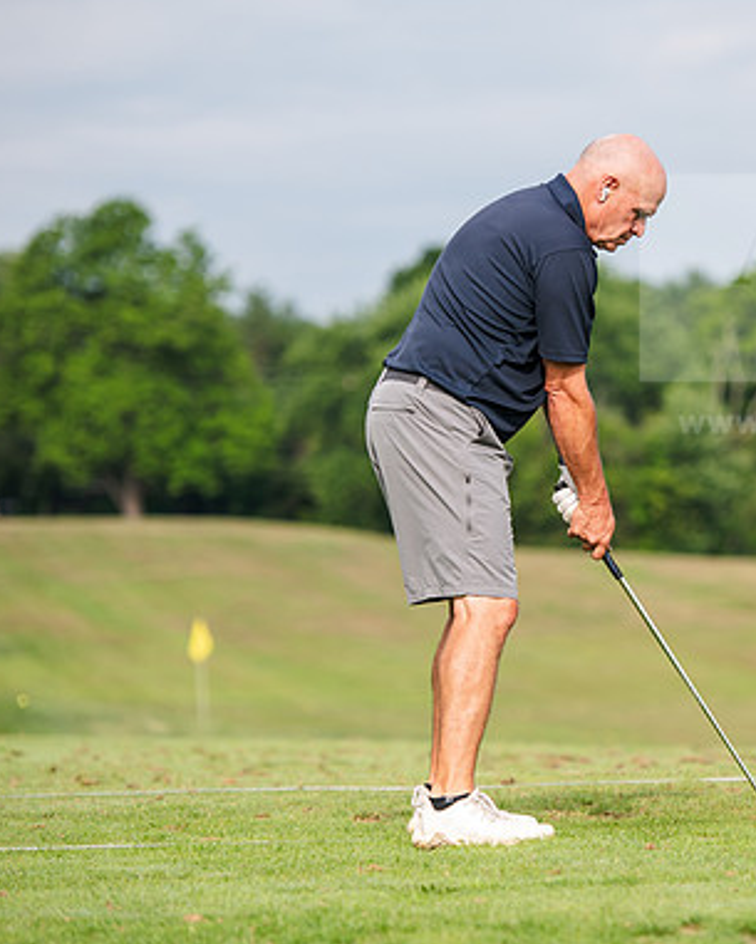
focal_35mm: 193
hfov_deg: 8.0
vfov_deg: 10.0
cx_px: 565
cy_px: 474
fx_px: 5396
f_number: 3.2
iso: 80
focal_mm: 135
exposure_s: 1/800
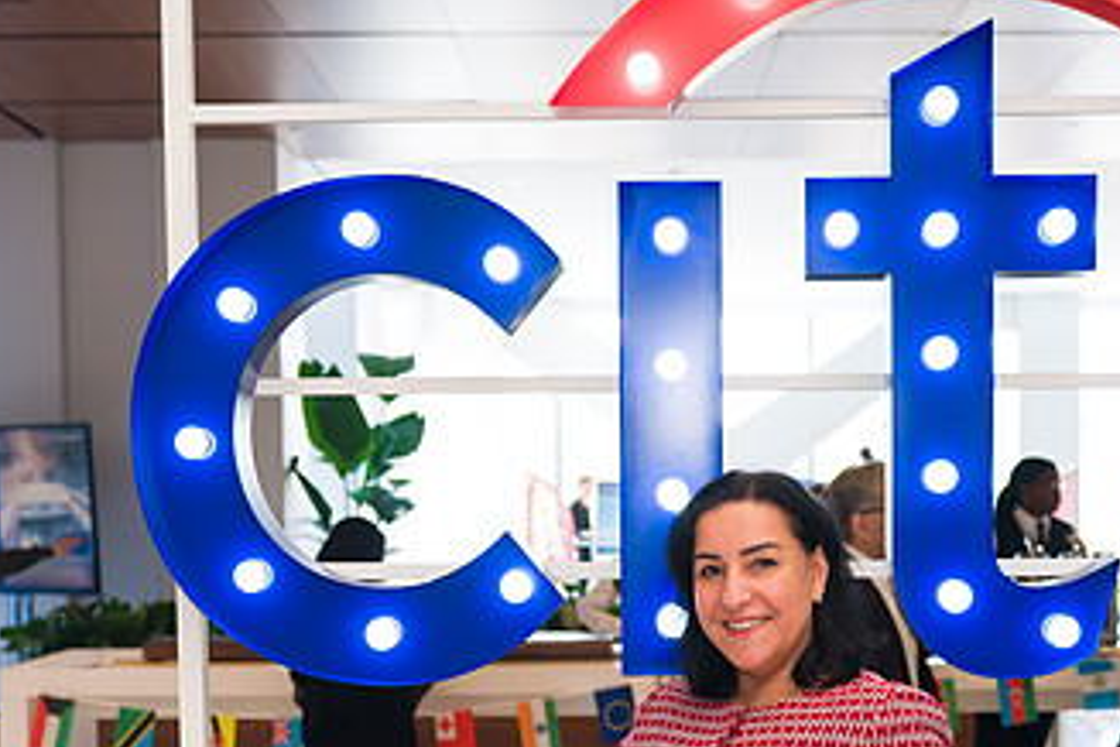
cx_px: 675
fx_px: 1929
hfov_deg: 32.3
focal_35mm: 62
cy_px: 596
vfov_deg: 21.6
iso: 500
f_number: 4
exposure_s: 1/200
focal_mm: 35
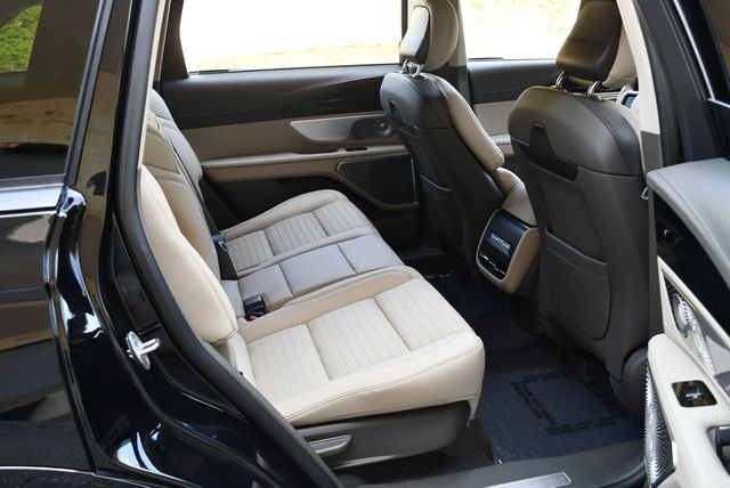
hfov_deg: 53.1
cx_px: 365
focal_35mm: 36
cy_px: 244
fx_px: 731
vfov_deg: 36.9
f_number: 3.5
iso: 560
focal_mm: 18
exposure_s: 1/250
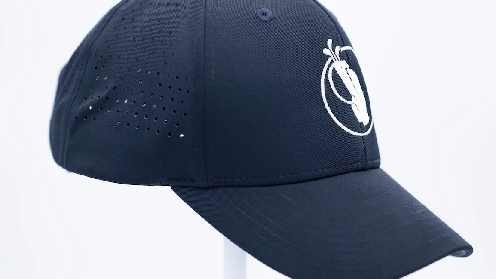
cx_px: 257
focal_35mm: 80
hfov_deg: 26.5
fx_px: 1052
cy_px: 165
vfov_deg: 15.1
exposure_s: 1/500
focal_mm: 49
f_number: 2.8
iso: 200
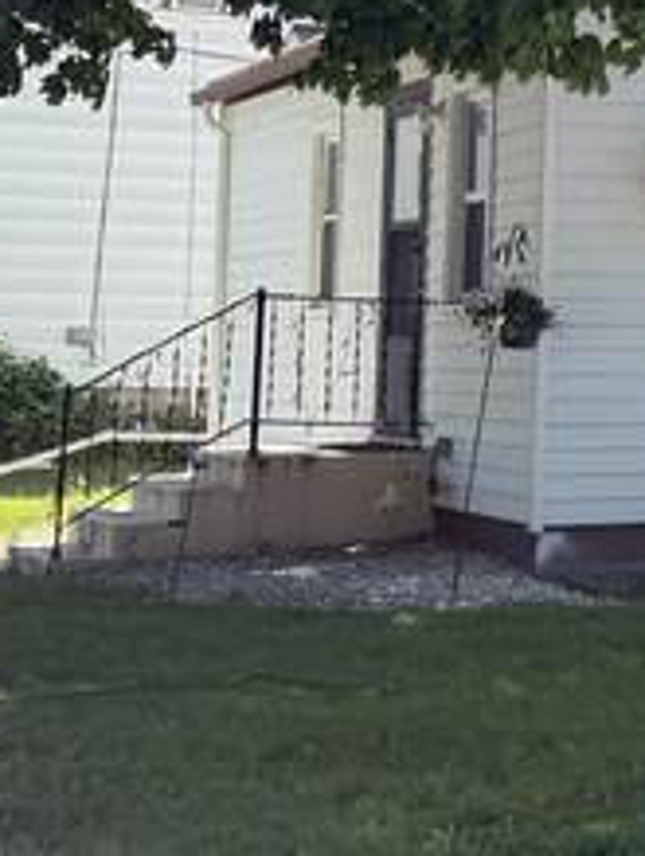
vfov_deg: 18.5
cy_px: 168
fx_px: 2601
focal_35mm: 105
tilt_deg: +4.4
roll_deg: -1.2
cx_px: 1169
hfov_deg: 12.8
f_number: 1.78
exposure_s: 1/1812
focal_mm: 6.76
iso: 80
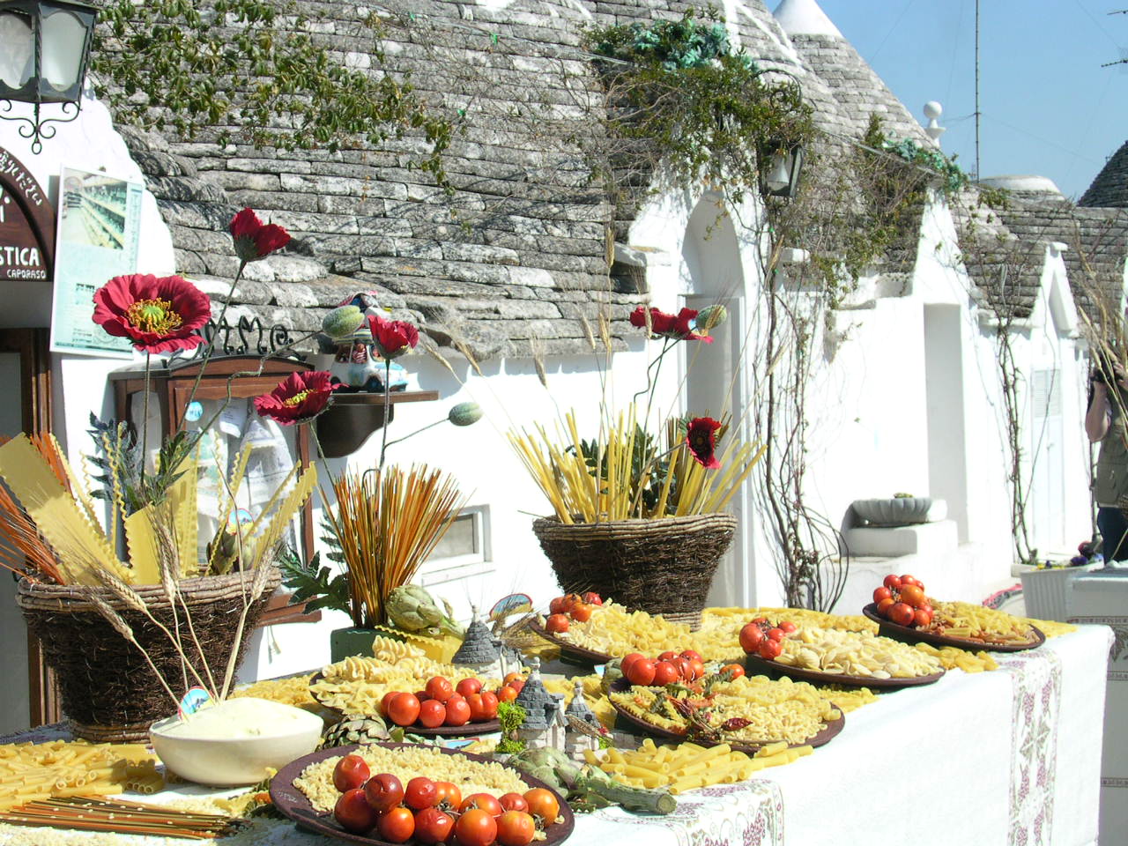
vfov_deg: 25.2
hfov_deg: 33.2
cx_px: 564
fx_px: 1890
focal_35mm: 58
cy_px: 423
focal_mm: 8.9
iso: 100
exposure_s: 1/804
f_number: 3.4
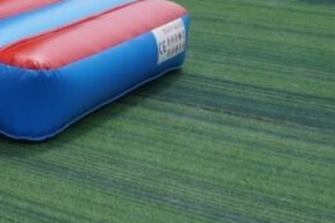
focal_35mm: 94
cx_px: -176
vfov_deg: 13.2
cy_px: -176
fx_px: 875
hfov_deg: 18.9
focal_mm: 16
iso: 100
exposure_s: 1/320
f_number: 8
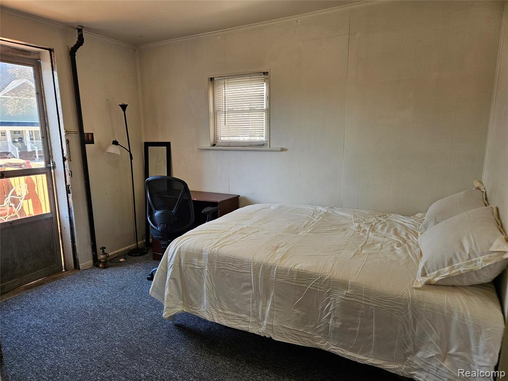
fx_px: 338
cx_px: 254
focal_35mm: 23
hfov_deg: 73.9
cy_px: 190
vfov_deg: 58.9
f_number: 1.8
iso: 50
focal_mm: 5.4
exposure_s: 1/120
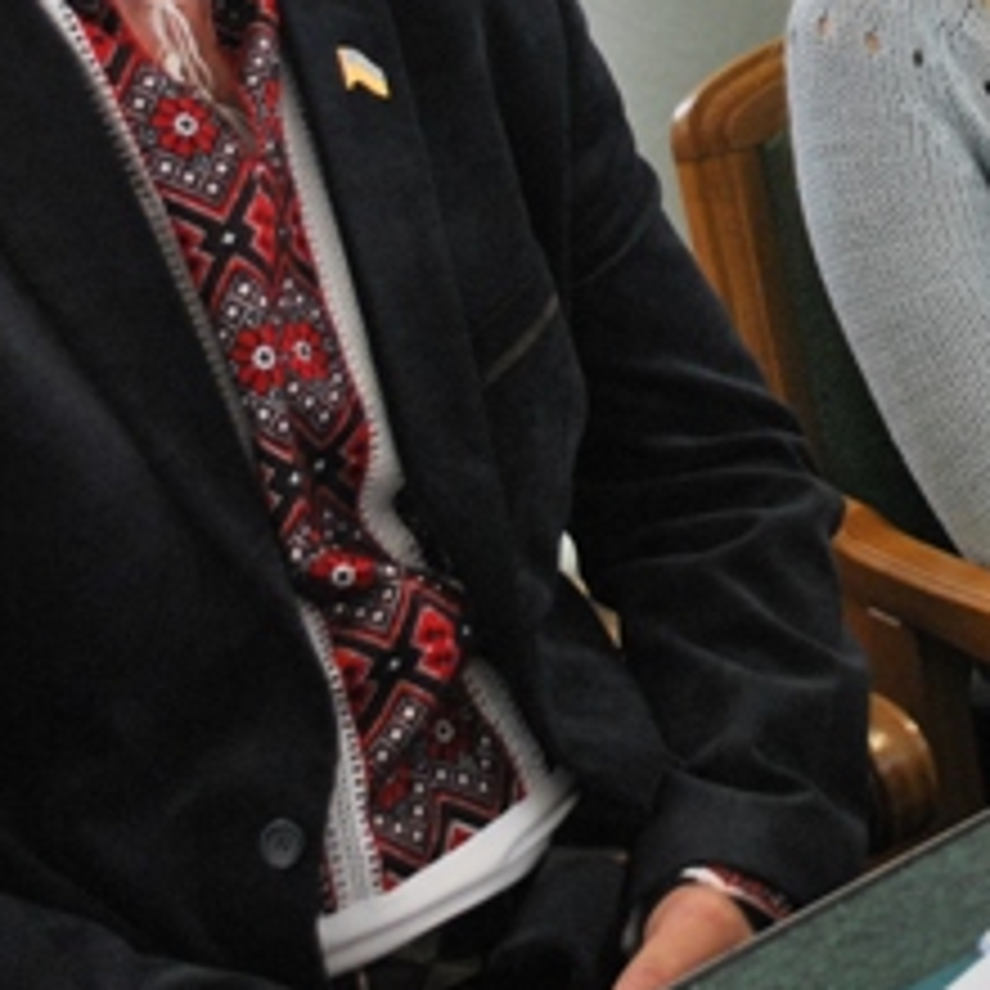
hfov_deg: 14.6
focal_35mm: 115
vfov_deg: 14.6
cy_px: -238
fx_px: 3721
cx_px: 1202
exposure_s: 1/30
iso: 450
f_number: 4
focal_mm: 22
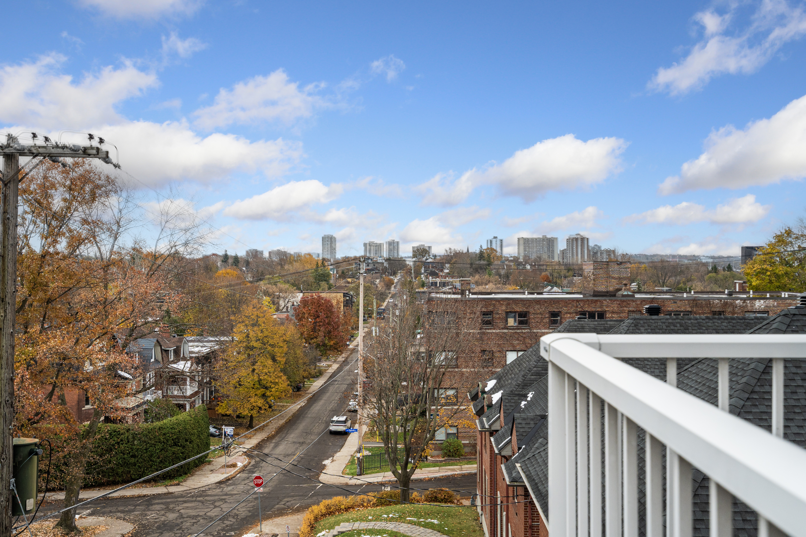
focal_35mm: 35
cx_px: 403
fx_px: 784
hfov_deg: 54.4
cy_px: 268
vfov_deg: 37.9
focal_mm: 35
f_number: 8
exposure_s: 1/125
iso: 800
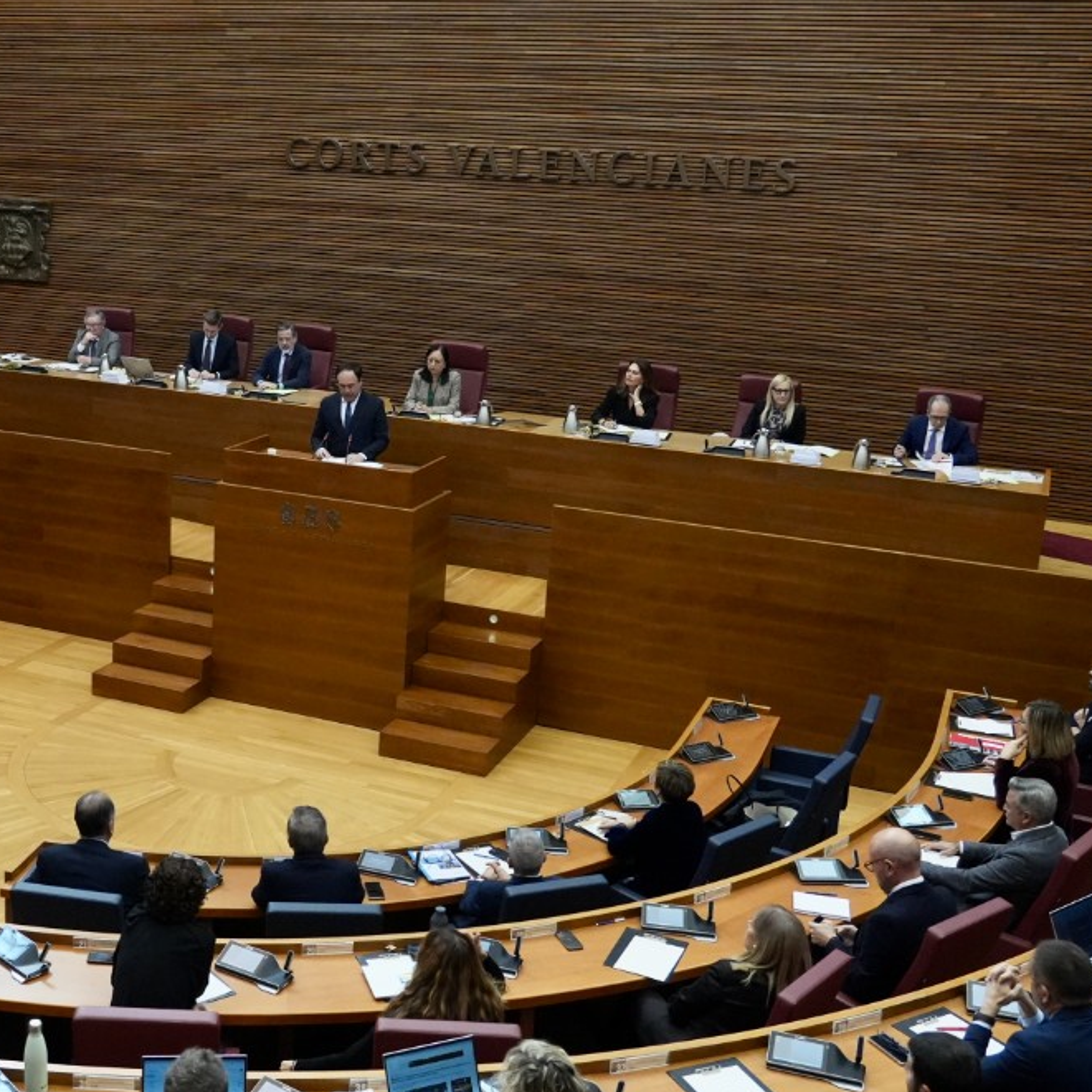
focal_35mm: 37
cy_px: 568
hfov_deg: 44.3
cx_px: 362
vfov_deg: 44.9
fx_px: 1321
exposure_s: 1/800
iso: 5000
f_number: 4
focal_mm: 24
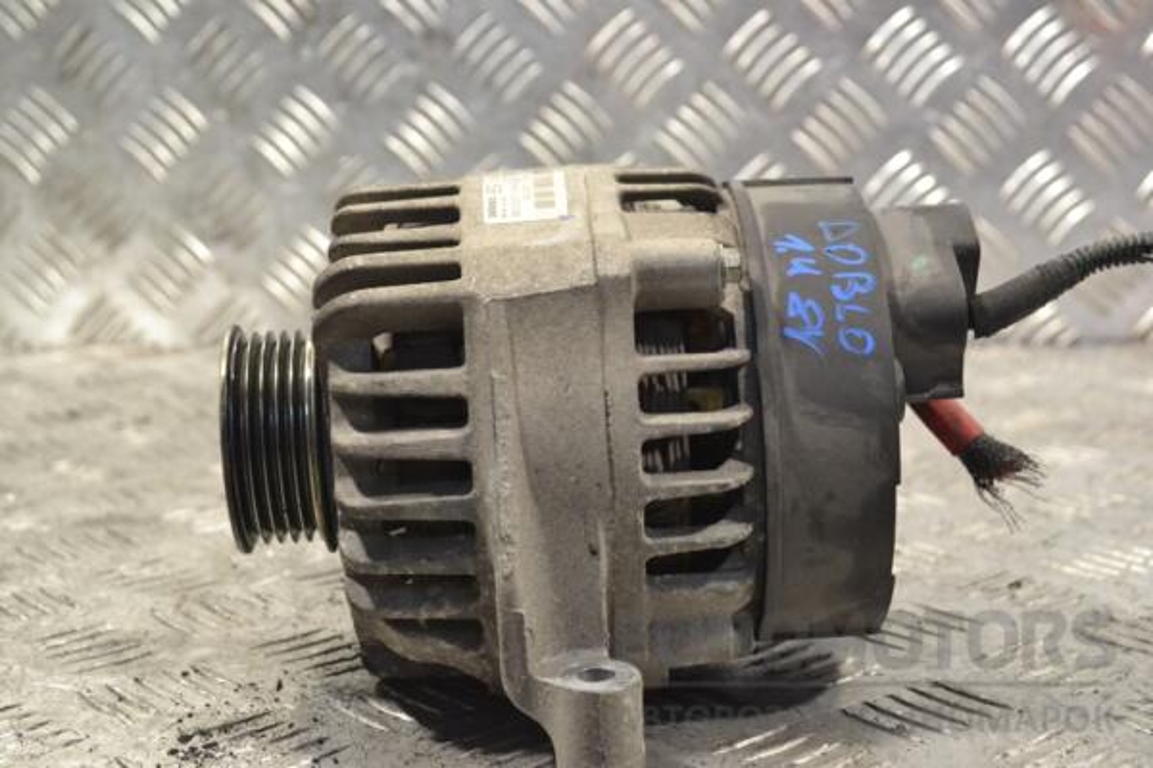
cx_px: 576
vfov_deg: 21.6
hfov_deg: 31.9
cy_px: 384
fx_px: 2018
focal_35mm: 63
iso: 3200
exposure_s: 1/200
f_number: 7.1
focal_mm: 42
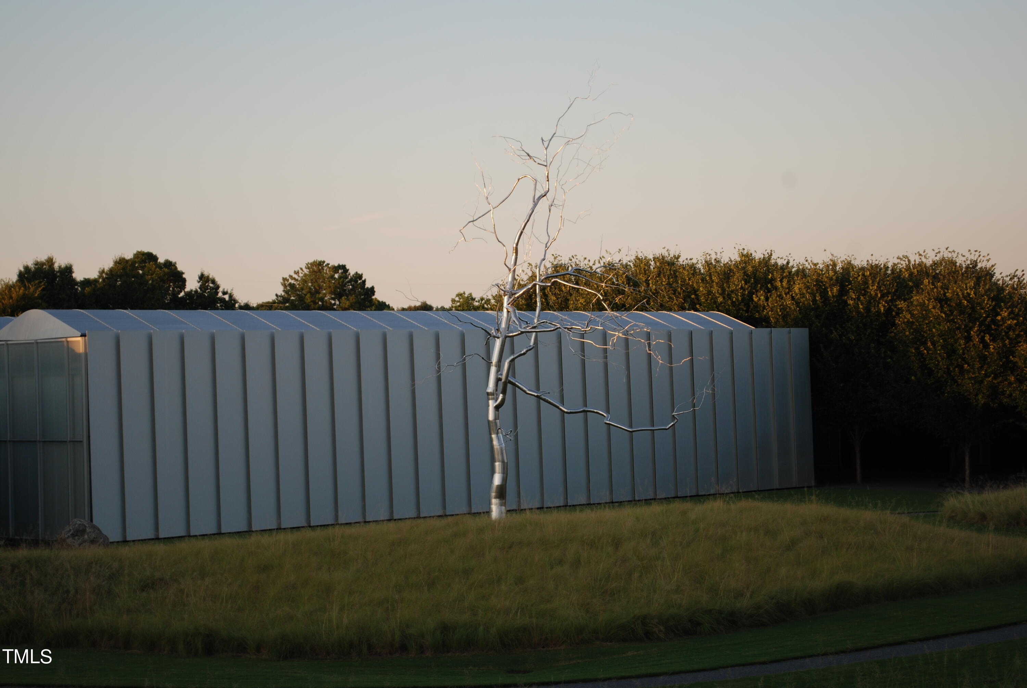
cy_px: 344
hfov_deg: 24.6
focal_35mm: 82
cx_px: 514
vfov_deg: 16.6
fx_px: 2356
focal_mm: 55
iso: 110
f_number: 5.6
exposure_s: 1/125
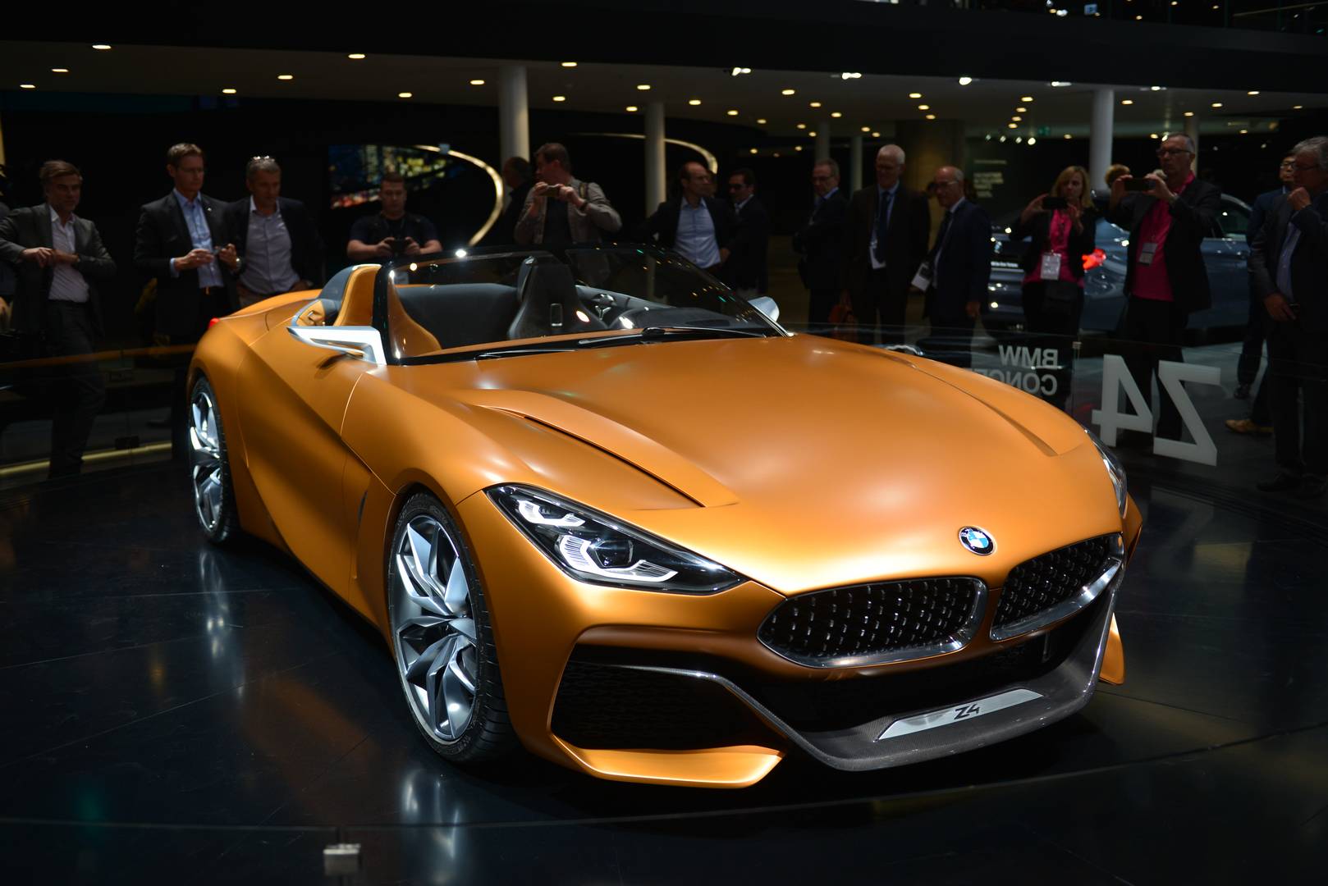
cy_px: 443
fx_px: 1328
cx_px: 664
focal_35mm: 36
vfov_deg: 36.9
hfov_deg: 53.1
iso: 400
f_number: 3.2
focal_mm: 36
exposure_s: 1/640
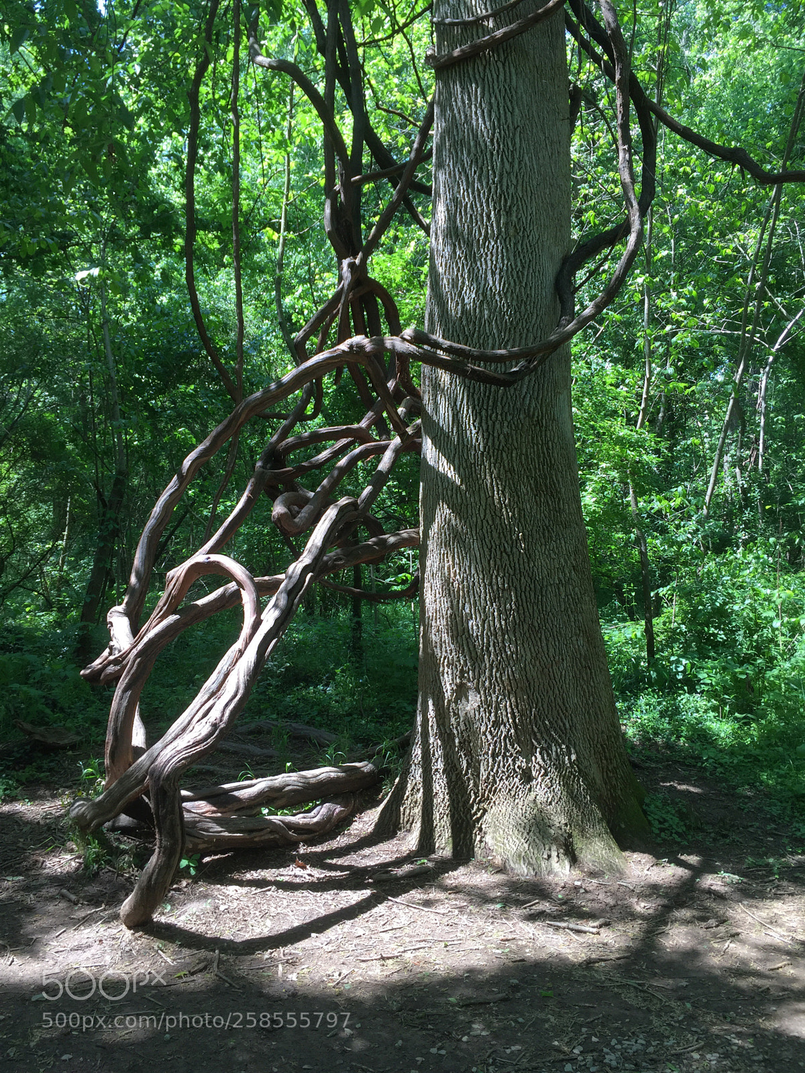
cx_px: 402
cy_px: 536
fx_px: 899
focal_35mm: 29
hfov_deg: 48.2
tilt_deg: +2.9
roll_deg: -0.1
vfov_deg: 61.7
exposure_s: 1/222
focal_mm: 4.15
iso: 32
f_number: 2.2
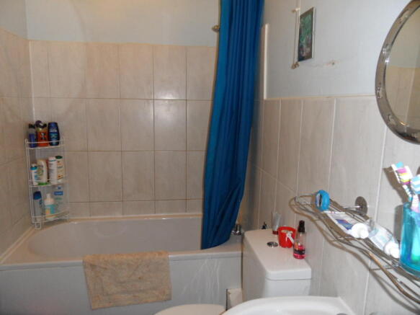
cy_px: 158
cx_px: 210
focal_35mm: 24
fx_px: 291
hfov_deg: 71.6
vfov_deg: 56.8
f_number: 3.2
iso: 200
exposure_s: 1/30
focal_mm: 3.9
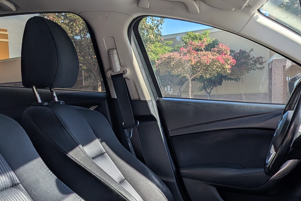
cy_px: 168
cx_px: 242
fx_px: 468
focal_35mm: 56
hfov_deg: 34.5
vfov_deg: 23.7
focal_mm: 4.53
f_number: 1.7
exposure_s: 1/598
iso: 27
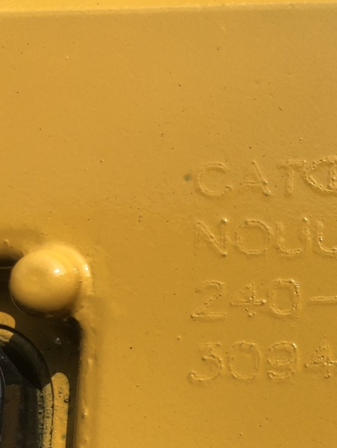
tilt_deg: -78.0
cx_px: 379
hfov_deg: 25.8
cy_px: 269
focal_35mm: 52
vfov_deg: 36.7
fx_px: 674
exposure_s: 1/2825
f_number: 1.8
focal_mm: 4
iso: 20
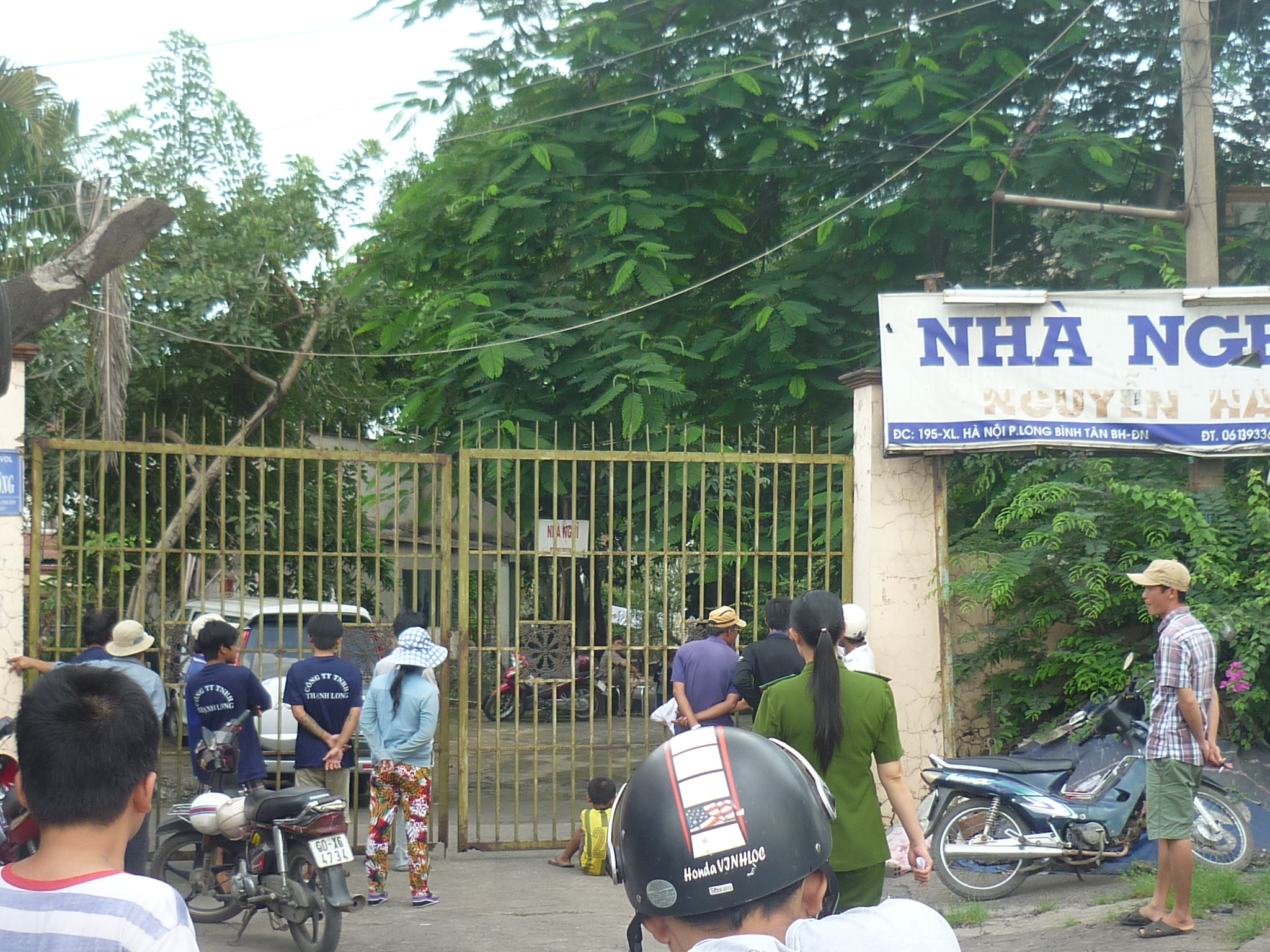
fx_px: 2091
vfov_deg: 25.7
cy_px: 476
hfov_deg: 33.8
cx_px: 635
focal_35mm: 57
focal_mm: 5.9
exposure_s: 1/200
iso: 80
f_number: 2.9
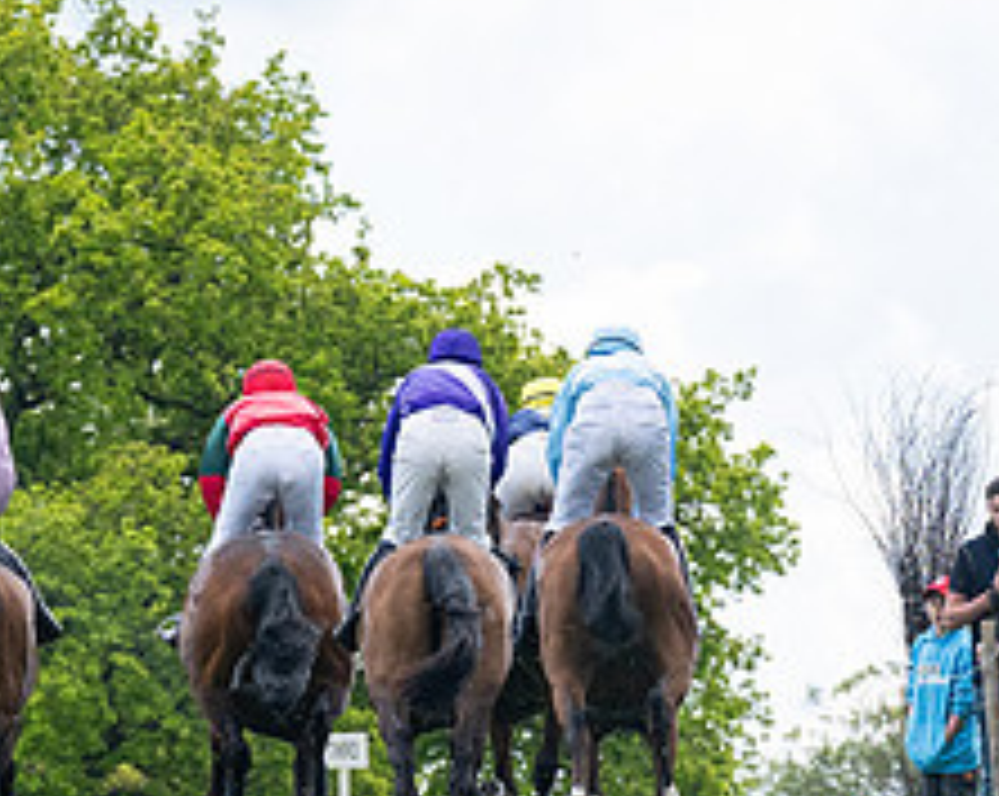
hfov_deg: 2.2
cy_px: 560
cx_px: 490
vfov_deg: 1.7
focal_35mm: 892
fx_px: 26339
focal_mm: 200
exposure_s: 1/1250
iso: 400
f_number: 6.3
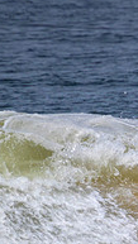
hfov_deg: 0.5
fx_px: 16324
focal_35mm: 2517
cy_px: 195
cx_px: 329
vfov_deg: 0.9
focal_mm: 800
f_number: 11
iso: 450
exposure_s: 1/2000
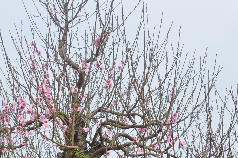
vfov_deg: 11.3
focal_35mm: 119
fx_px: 786
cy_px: 187
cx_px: 32
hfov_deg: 17.0
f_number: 10
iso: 200
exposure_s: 1/200
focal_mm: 24
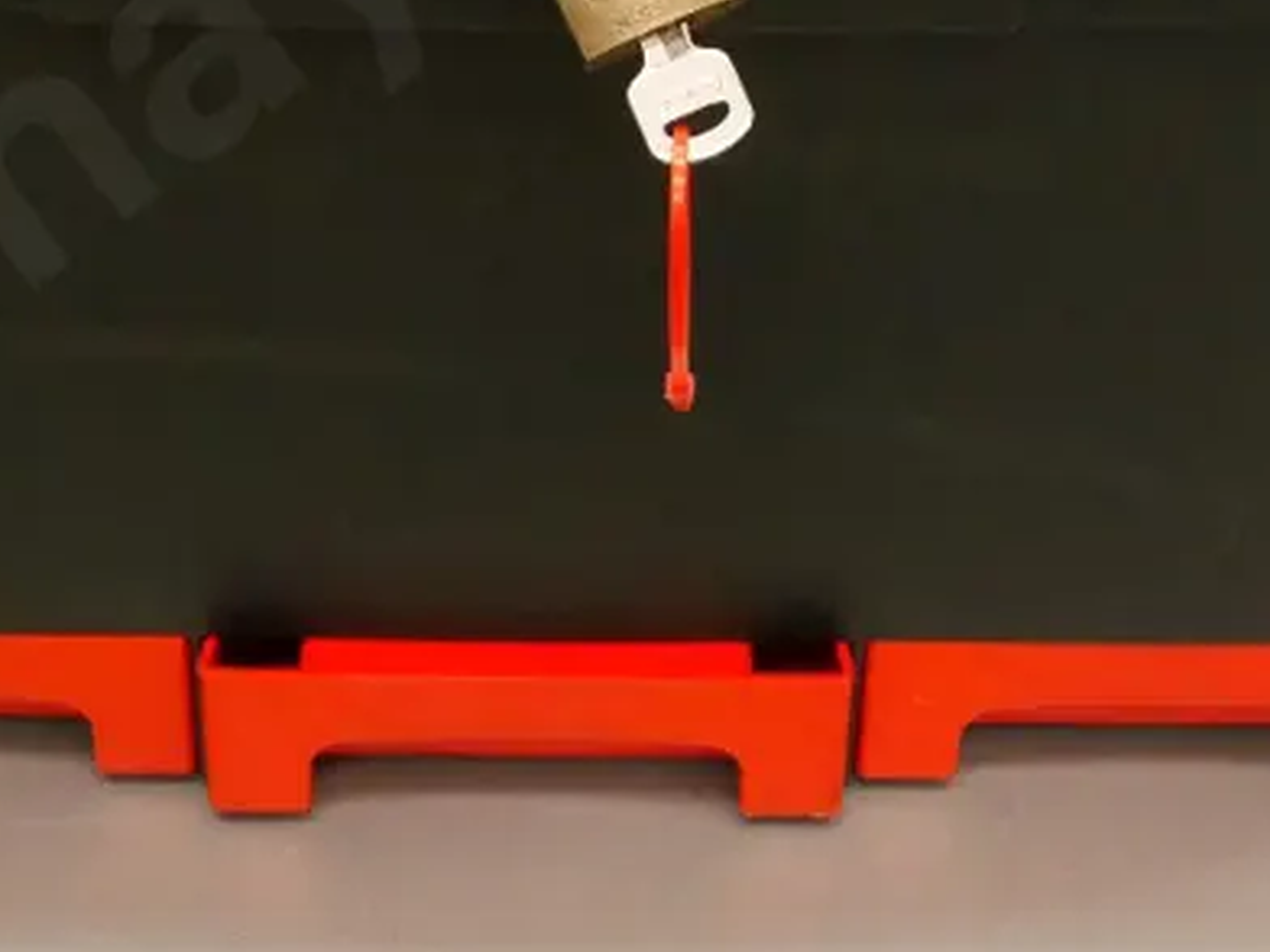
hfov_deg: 28.5
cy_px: -235
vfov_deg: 20.1
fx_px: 2495
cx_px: 583
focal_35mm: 68
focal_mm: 13
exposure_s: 1/200
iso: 3200
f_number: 3.7
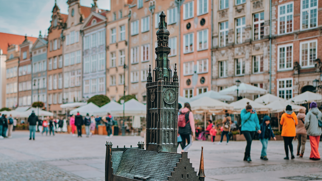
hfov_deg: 41.8
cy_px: 125
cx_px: 123
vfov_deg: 24.3
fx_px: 418
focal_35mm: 49
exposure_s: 1/640
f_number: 2
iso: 250
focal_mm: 23
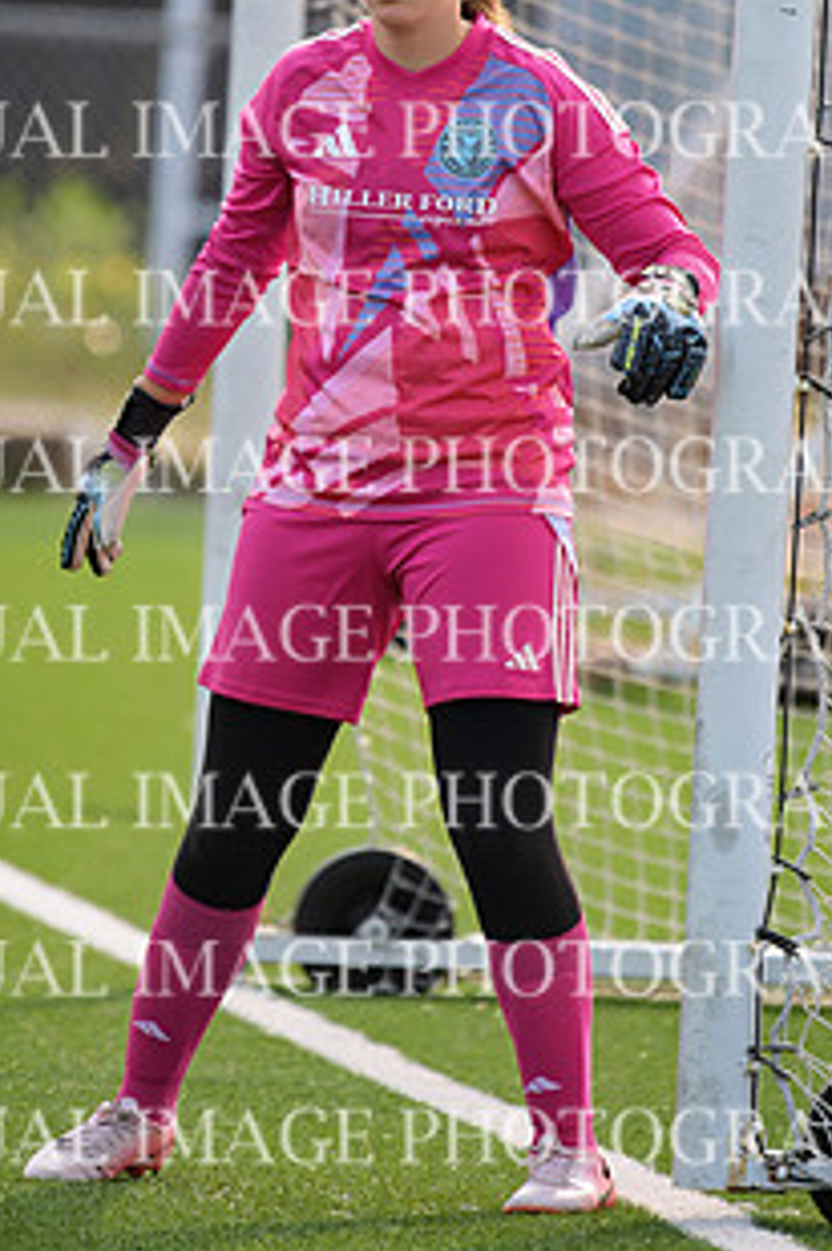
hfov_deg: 1.6
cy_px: 379
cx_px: 378
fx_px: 30295
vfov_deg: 2.4
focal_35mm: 872
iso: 2500
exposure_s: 1/4000
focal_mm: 600
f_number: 6.3
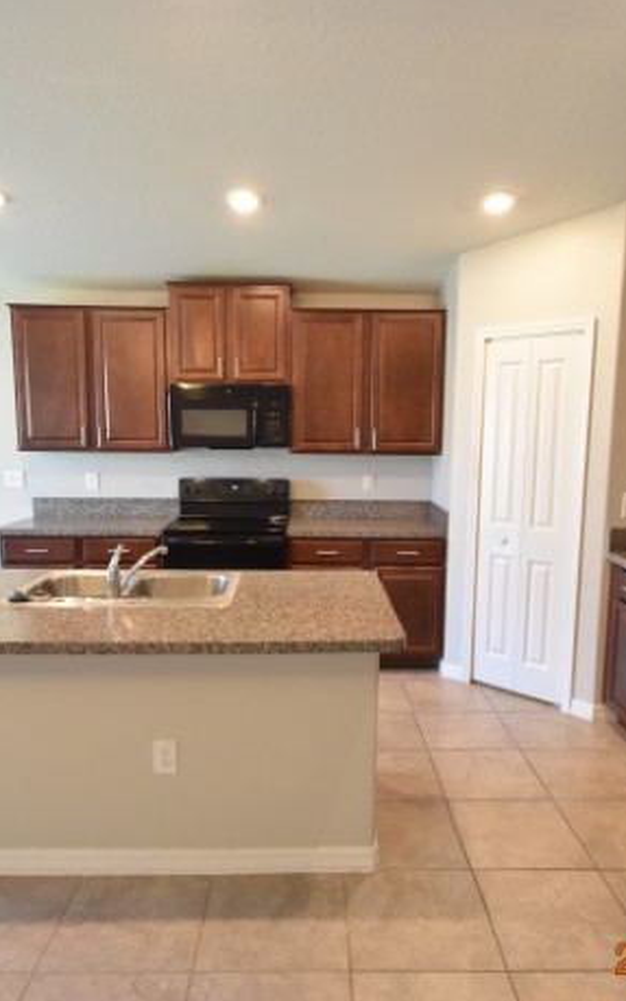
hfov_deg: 51.1
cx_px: 327
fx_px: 655
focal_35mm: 24
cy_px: 515
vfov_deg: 74.8
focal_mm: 10
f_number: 3.5
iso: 800
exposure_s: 1/60
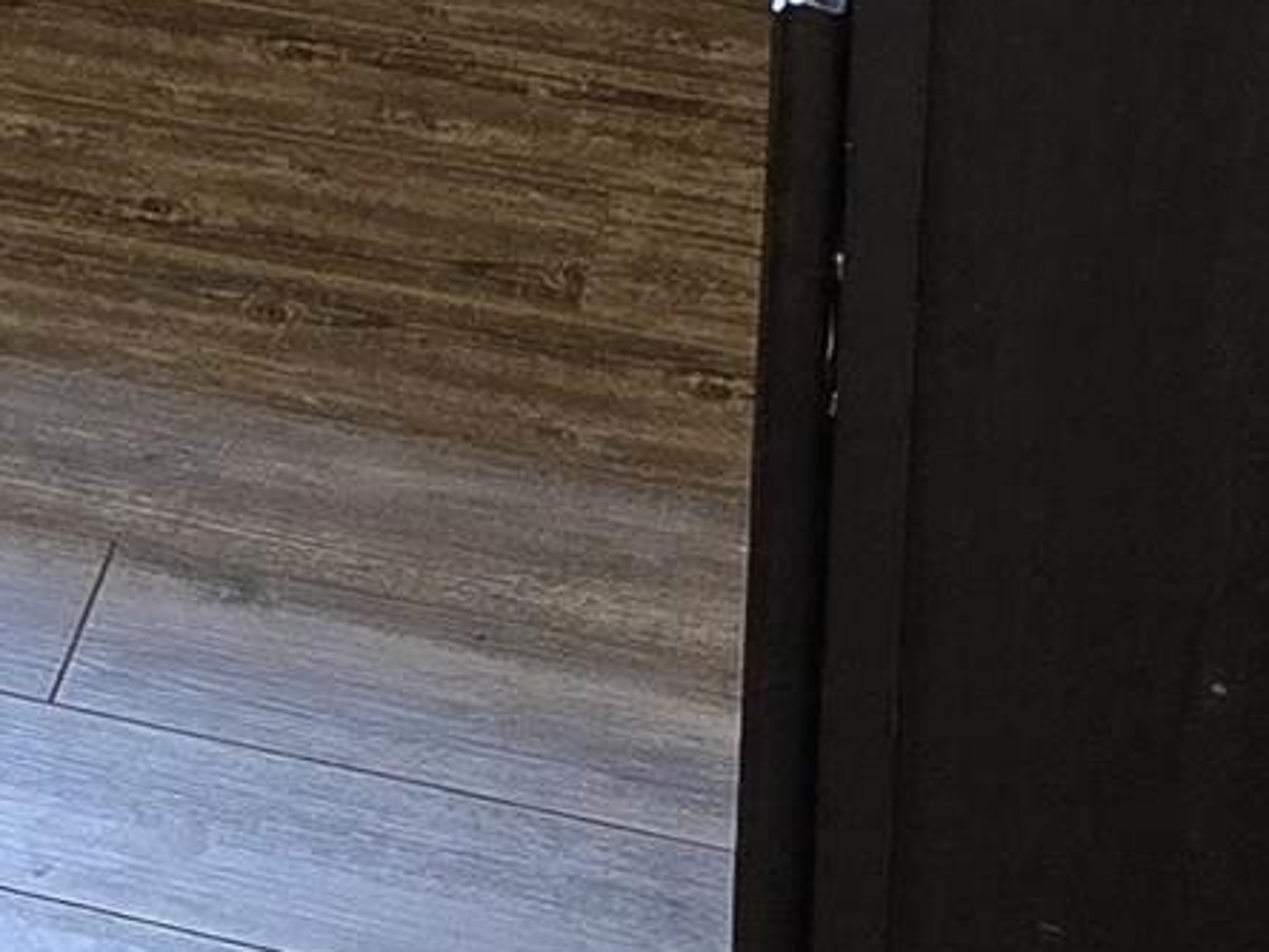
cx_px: -1746
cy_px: -1344
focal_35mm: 159
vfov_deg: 8.5
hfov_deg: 10.7
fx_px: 5829
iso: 250
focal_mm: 6.3
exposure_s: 1/120
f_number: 1.7
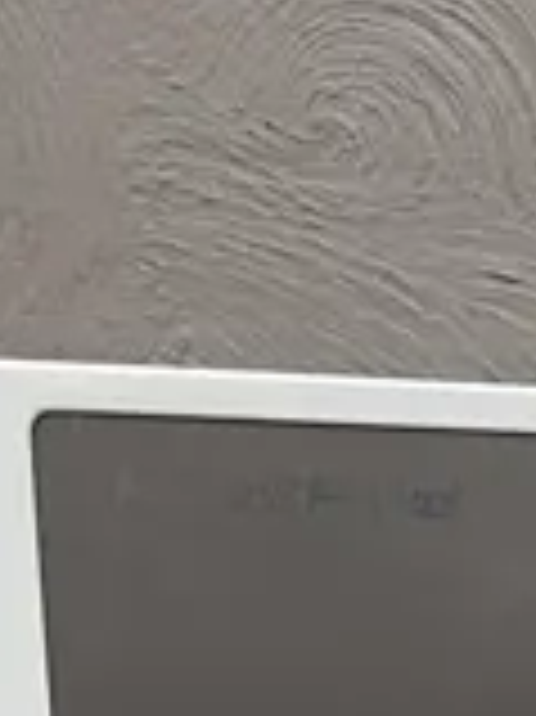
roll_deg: -1.2
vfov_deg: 9.8
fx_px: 3204
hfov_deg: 8.7
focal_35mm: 155
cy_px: 2143
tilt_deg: -17.6
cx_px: 1275
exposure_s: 1/100
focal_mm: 6.86
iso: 125
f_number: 1.78
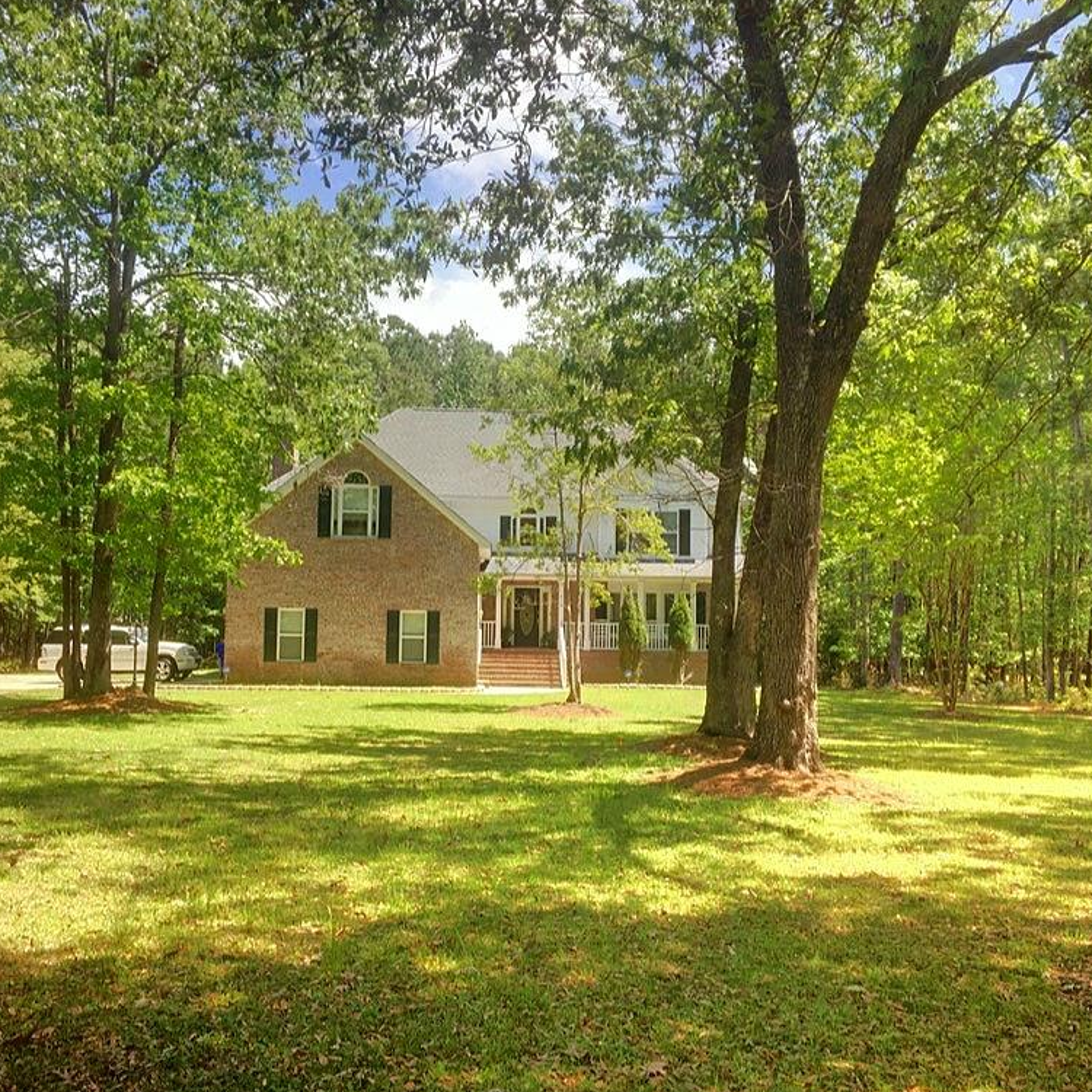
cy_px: 550
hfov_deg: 47.1
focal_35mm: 35
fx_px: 1249
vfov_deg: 47.2
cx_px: 483
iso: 25
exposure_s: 1/674
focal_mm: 4.15
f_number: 2.2
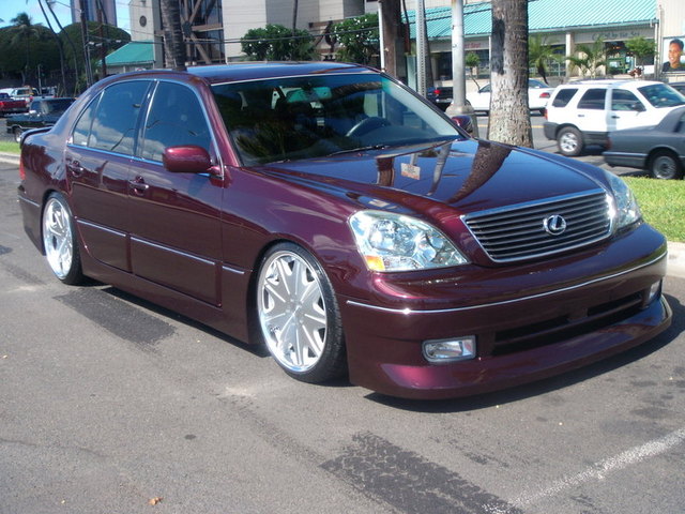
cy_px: 257
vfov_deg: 30.3
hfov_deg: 39.7
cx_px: 342
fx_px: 950
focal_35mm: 48
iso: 64
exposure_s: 1/196
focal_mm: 8
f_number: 5.9
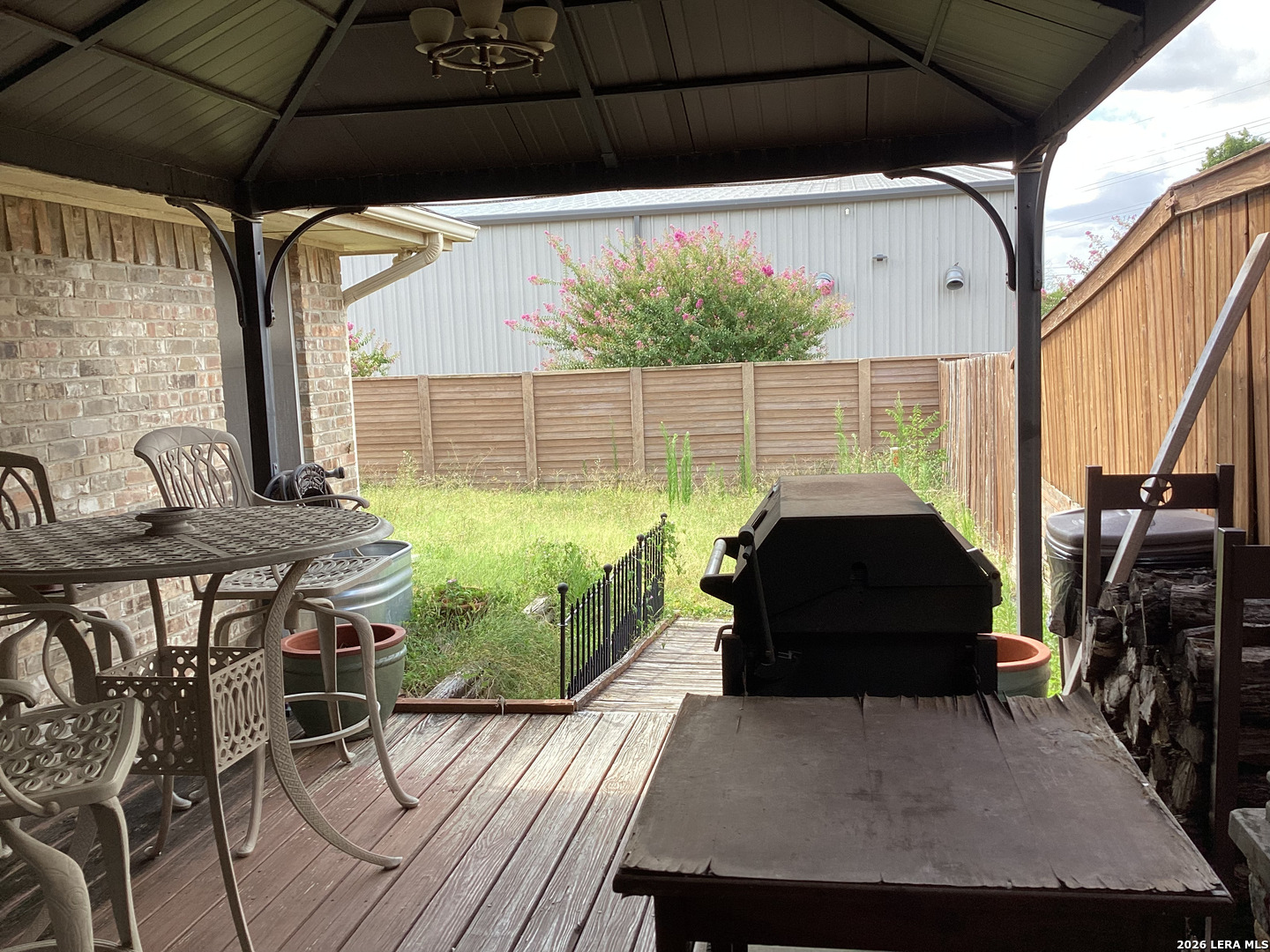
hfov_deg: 58.4
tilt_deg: -8.5
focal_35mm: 31
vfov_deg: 45.4
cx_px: 635
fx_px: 1137
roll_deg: +2.4
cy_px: 476
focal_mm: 3.3
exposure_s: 1/190
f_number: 2.4
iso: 25
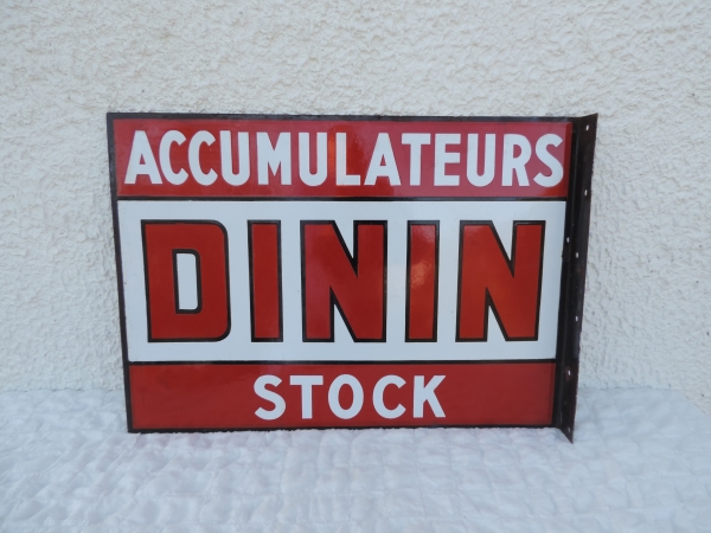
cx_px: 356
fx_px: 493
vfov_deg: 56.8
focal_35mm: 24
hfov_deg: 71.6
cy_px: 266
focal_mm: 4.3
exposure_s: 1/200
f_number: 3
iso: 80
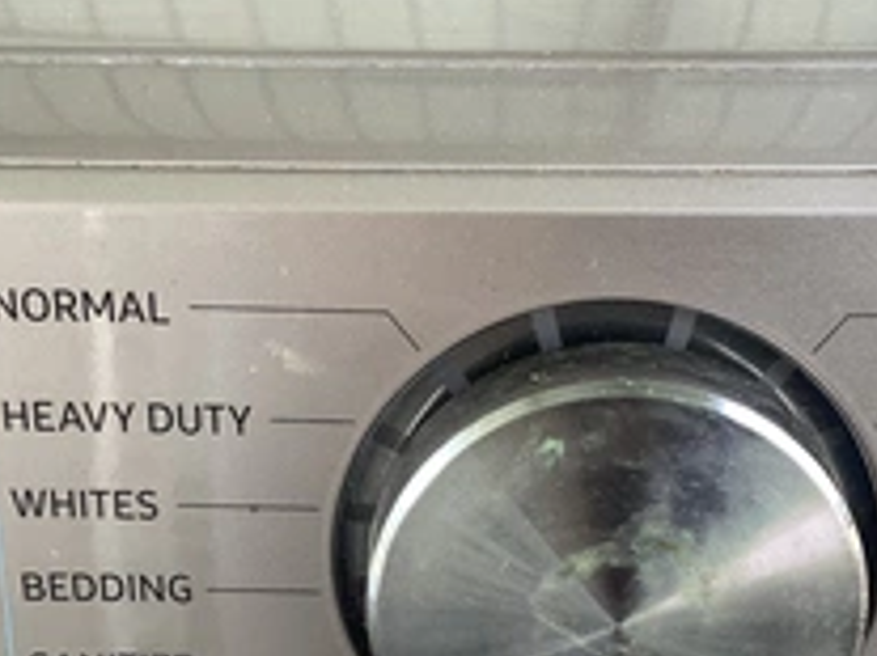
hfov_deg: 32.1
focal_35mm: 60
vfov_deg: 24.2
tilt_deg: -42.4
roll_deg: -1.0
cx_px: 513
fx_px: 1519
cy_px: 449
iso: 40
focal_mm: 3.3
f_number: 2.4
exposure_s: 1/120
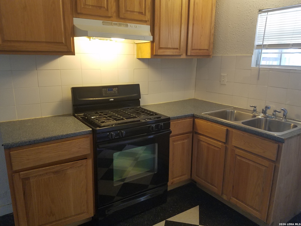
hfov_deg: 67.3
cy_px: 113
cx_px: 150
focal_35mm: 26
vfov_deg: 53.1
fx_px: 226
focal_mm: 4.2
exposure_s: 1/40
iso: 160
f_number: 1.7
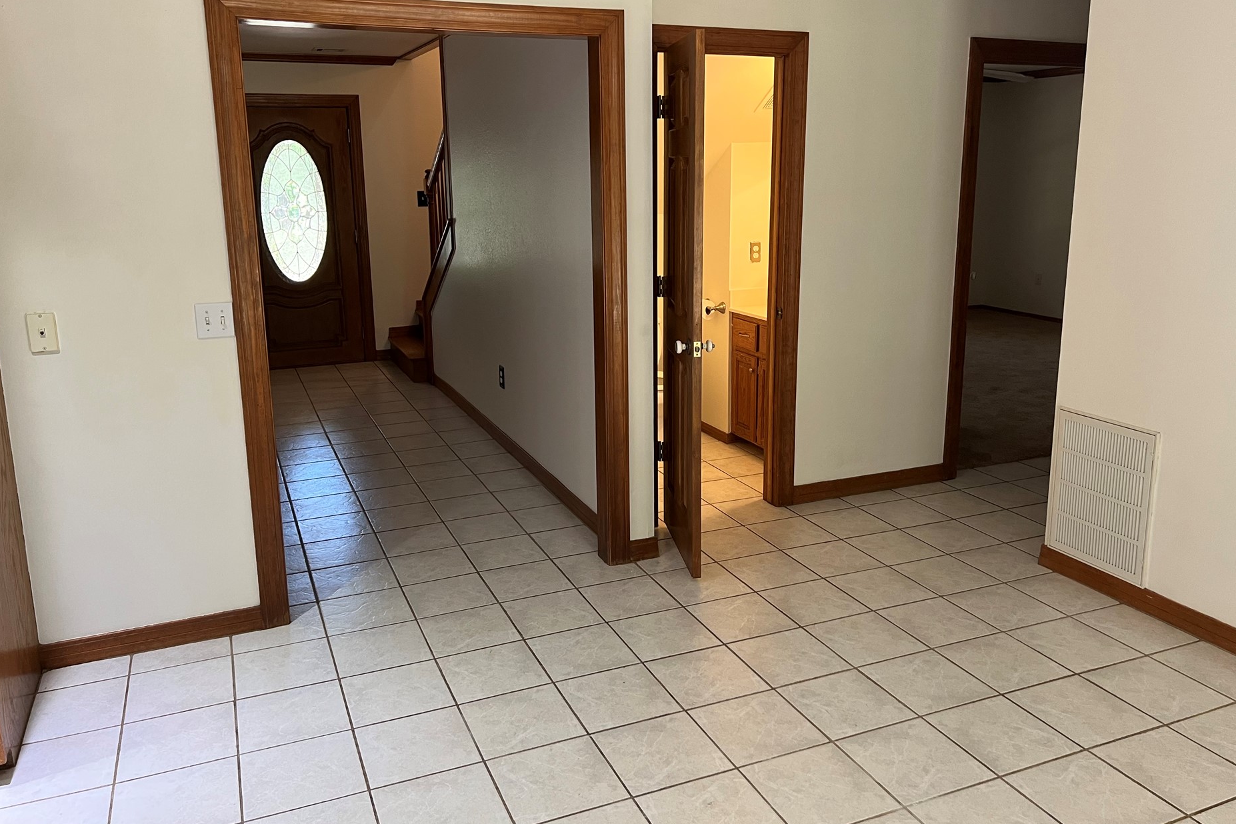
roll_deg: +1.5
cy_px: 349
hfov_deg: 65.5
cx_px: 612
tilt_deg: -12.3
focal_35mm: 28
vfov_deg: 46.3
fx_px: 961
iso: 100
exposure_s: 1/60
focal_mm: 5.7
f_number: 1.5
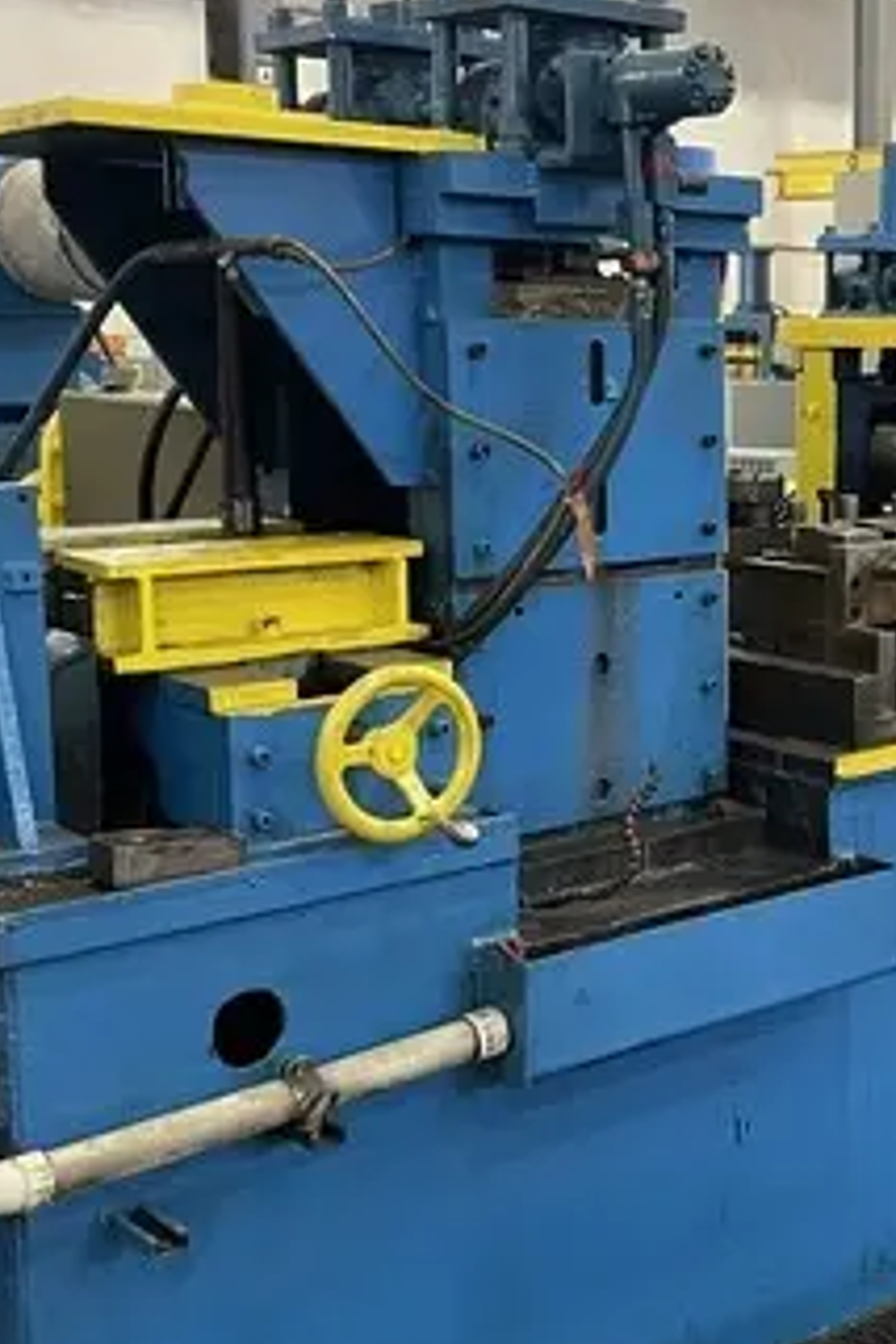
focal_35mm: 51
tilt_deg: -7.7
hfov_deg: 25.3
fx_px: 1904
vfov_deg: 38.9
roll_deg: -0.3
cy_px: 615
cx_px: 869
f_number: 1.6
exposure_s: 1/40
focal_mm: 4.2
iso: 400
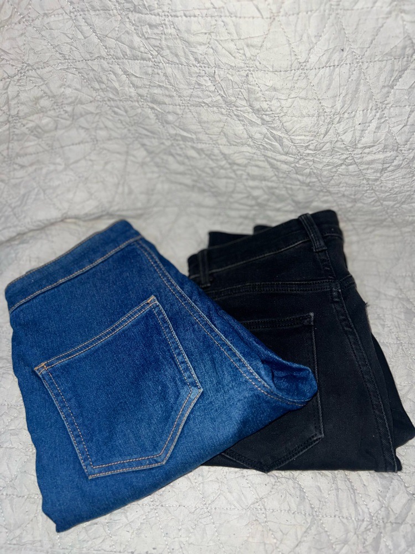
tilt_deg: -50.4
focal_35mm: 26
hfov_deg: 53.1
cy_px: 277
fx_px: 416
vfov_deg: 67.3
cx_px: 208
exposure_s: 1/50
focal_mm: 5.7
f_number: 1.5
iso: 40
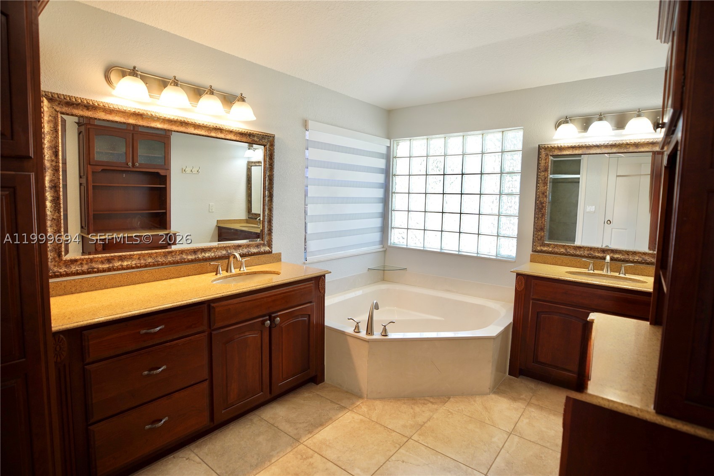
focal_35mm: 16
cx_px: 357
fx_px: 317
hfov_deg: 96.7
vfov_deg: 73.7
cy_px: 238
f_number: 4
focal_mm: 16
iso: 125
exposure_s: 1/60
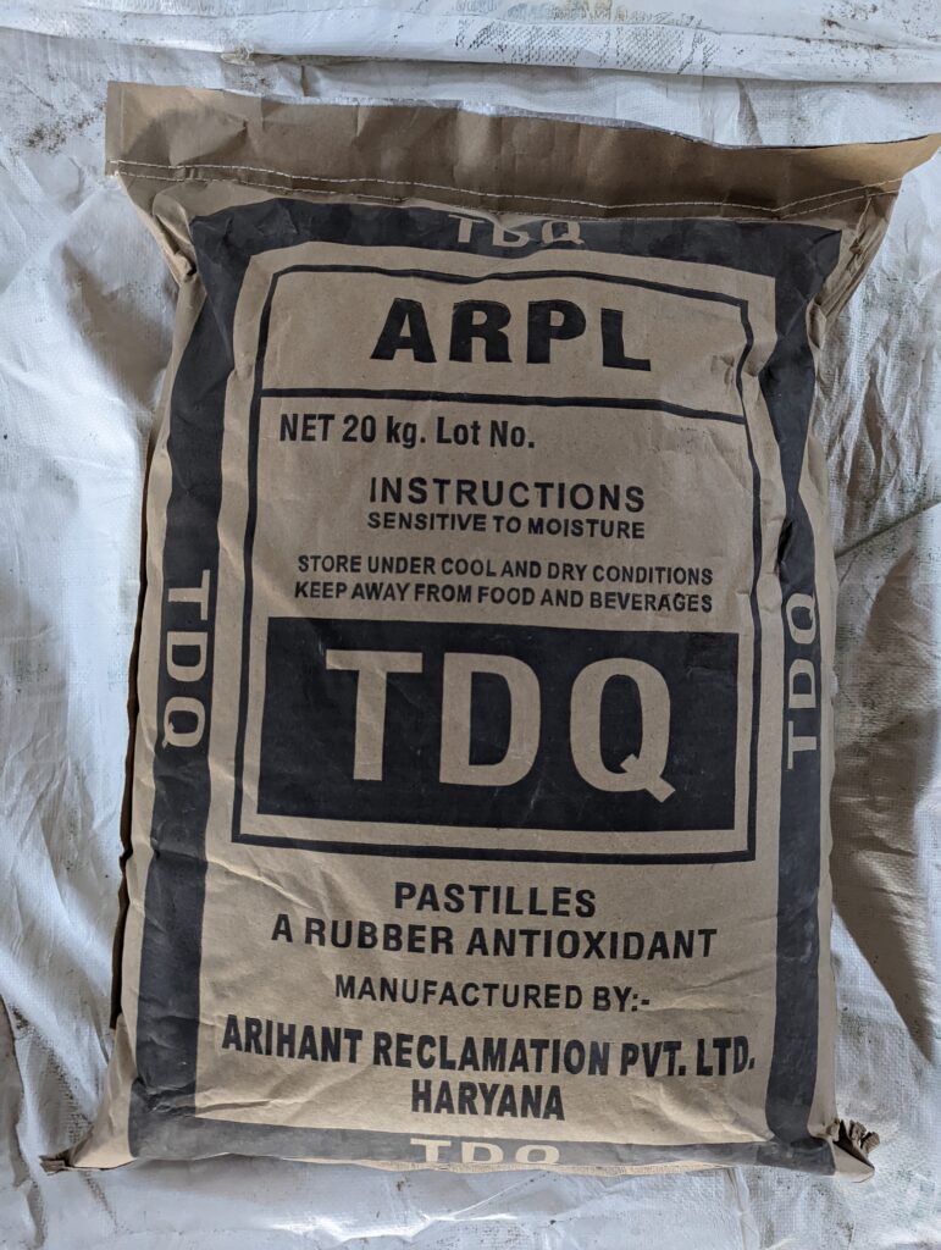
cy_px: 625
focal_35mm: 24
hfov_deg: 56.9
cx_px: 470
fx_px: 868
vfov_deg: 71.5
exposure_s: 1/120
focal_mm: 6.81
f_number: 1.85
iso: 1140
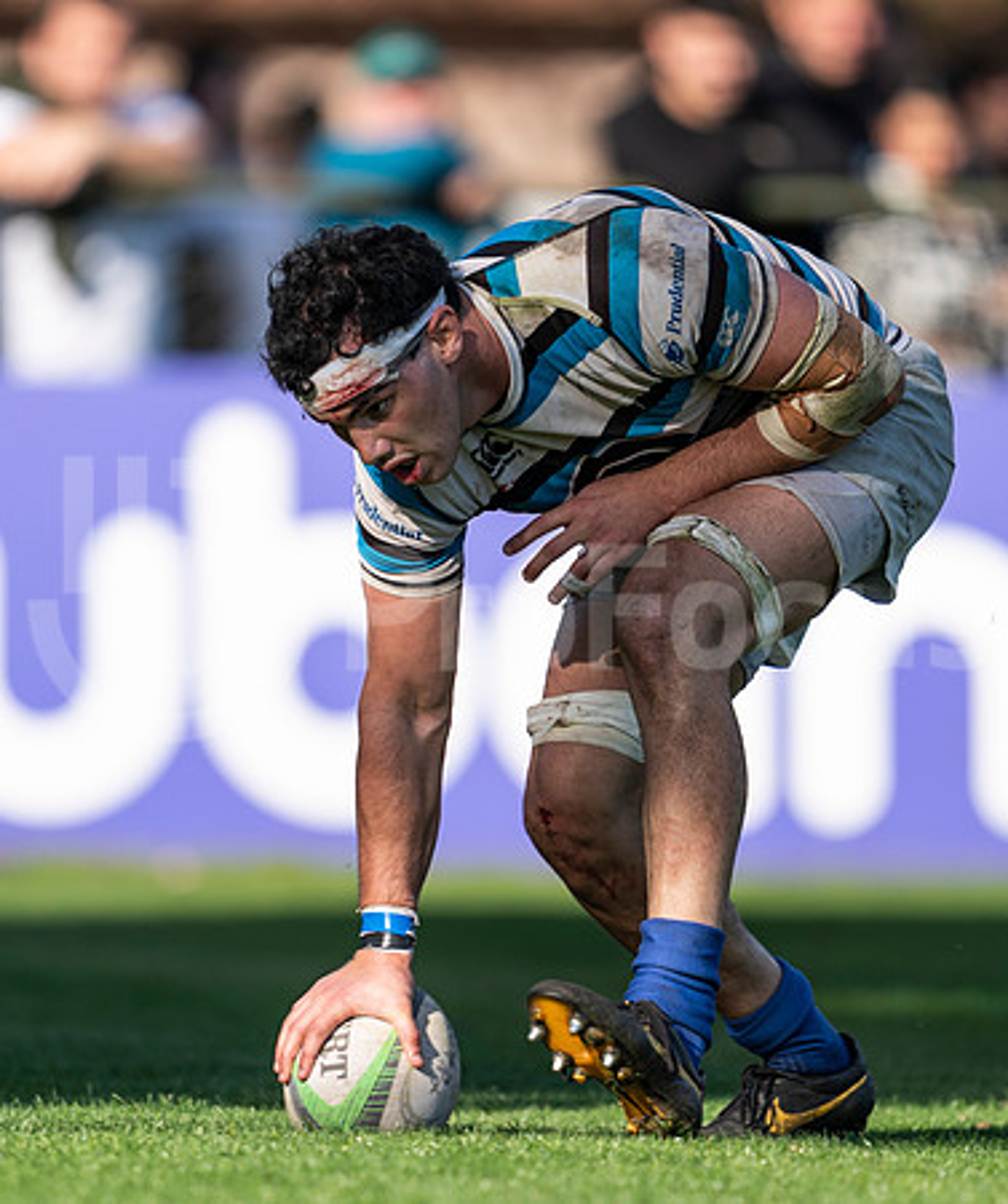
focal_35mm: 793
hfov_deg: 2.0
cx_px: 464
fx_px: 28776
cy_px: 650
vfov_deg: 2.4
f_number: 2.8
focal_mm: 400
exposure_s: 1/1250
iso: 100
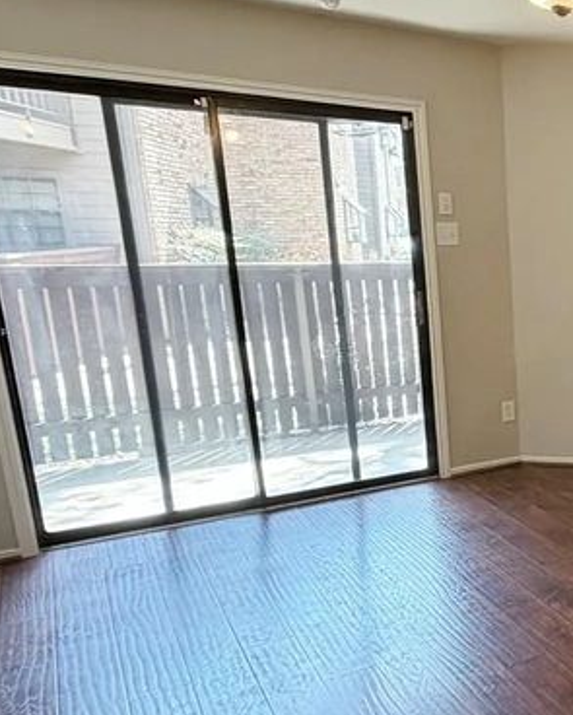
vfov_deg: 47.7
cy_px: 420
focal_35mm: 38
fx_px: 805
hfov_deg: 31.1
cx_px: 732
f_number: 2.2
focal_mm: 2.22
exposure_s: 1/60
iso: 160
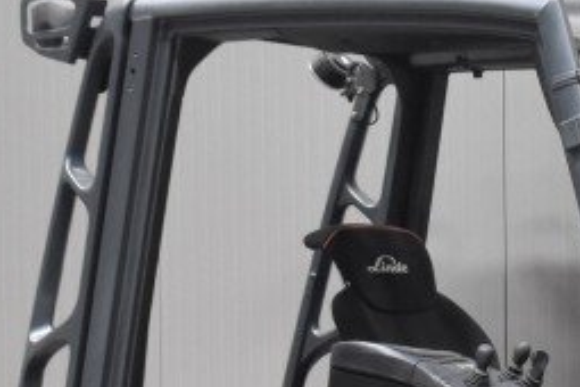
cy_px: 428
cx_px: 680
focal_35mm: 162
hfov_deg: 12.4
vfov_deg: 8.4
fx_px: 2615
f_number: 4.5
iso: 1600
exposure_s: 1/30
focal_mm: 23
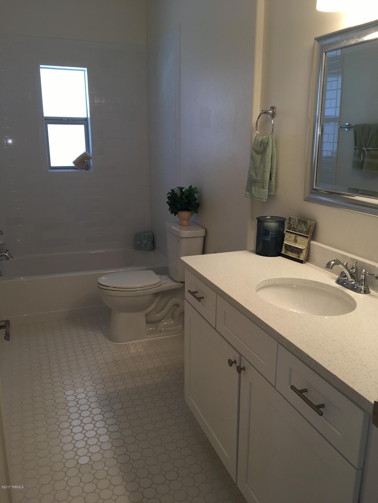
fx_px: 422
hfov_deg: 48.2
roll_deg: -0.9
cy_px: 252
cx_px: 189
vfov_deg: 61.7
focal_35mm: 29
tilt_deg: -14.5
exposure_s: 1/42
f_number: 2.2
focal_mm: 4.15
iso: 25
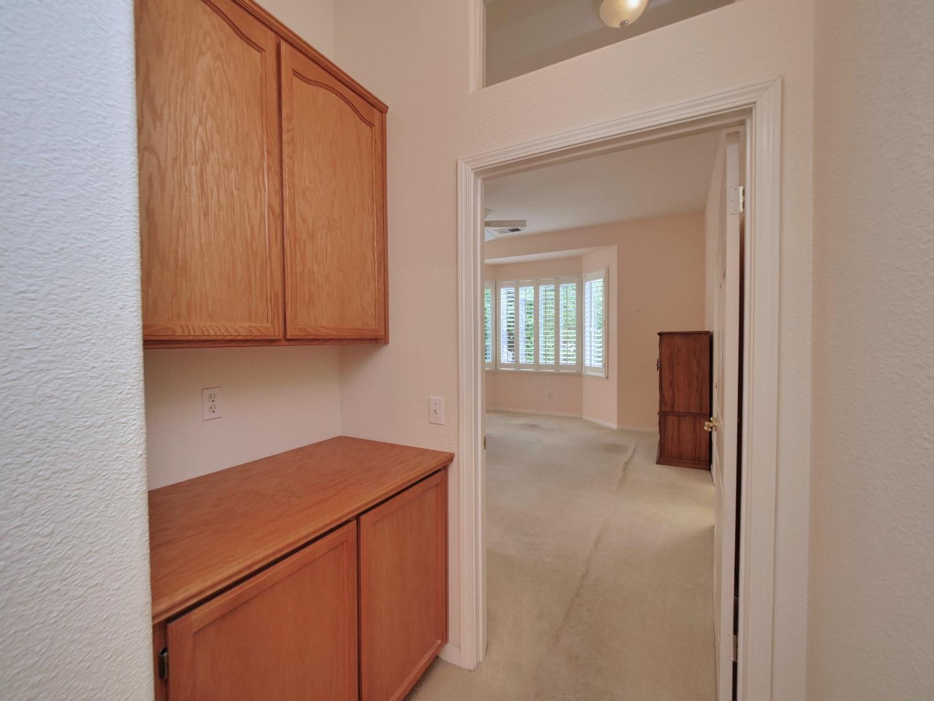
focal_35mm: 14
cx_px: 467
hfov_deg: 102.1
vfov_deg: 85.7
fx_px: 378
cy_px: 350
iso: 800
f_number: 3.5
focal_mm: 7
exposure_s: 1/160
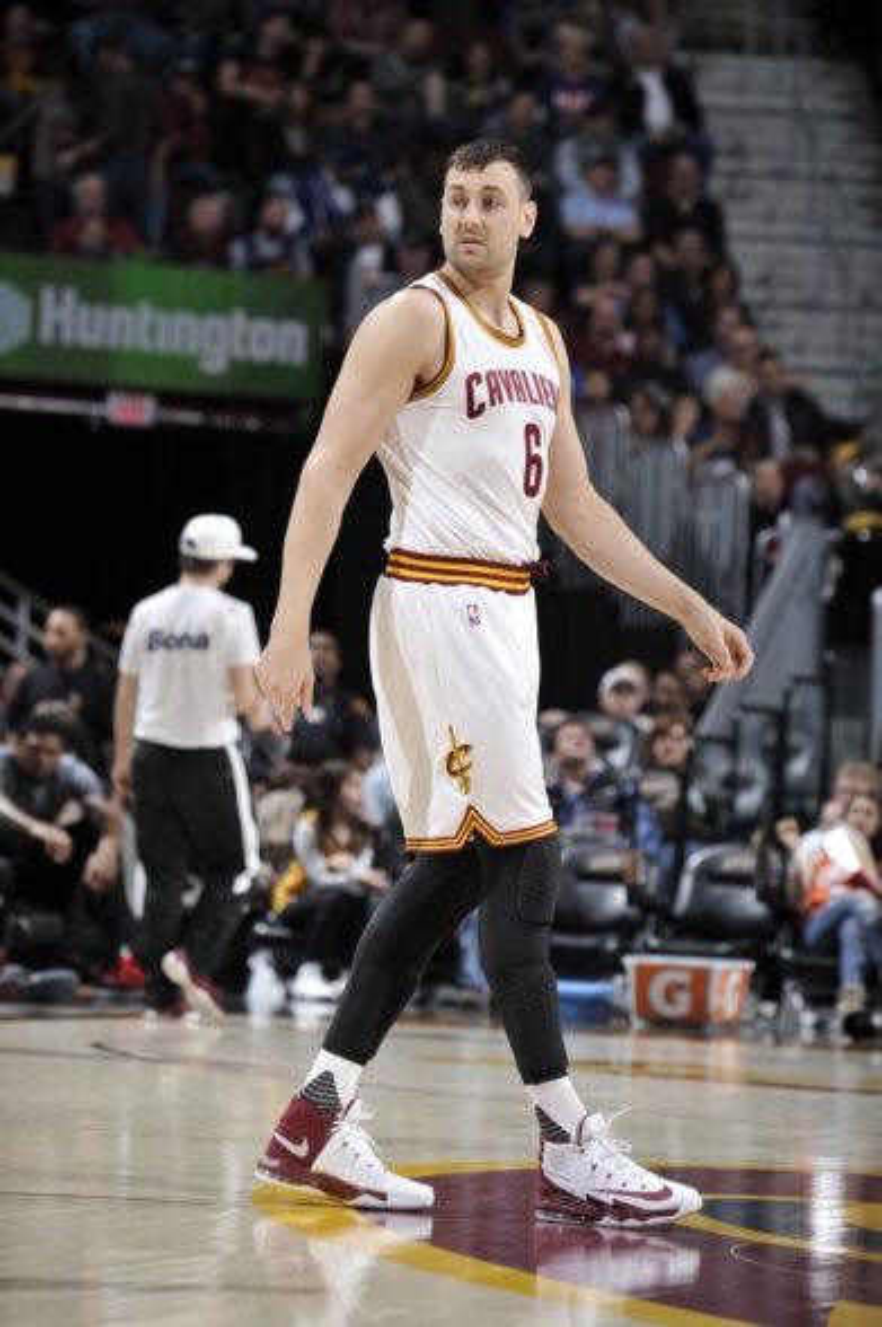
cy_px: 664
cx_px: 441
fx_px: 9203
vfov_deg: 8.2
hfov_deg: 5.5
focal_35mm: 250
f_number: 6.3
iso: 200
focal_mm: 250
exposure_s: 1/320
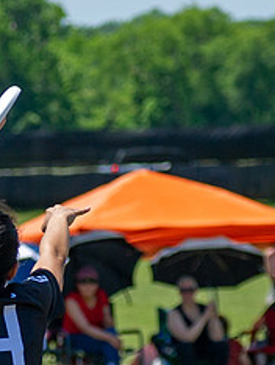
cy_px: 339
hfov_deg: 2.9
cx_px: -65
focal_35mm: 508
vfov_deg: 3.9
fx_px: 5371
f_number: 4
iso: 320
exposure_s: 1/3200
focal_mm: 100
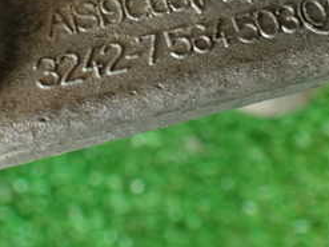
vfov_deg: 19.8
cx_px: 184
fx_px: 693
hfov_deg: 26.7
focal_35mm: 73
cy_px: 25
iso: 400
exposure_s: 1/30
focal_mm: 5.4
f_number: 2.3
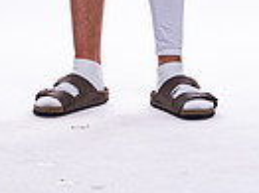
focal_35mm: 324
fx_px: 2422
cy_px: -228
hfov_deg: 6.1
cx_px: 87
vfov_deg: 4.5
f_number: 6.3
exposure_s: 1/250
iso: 400
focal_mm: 98
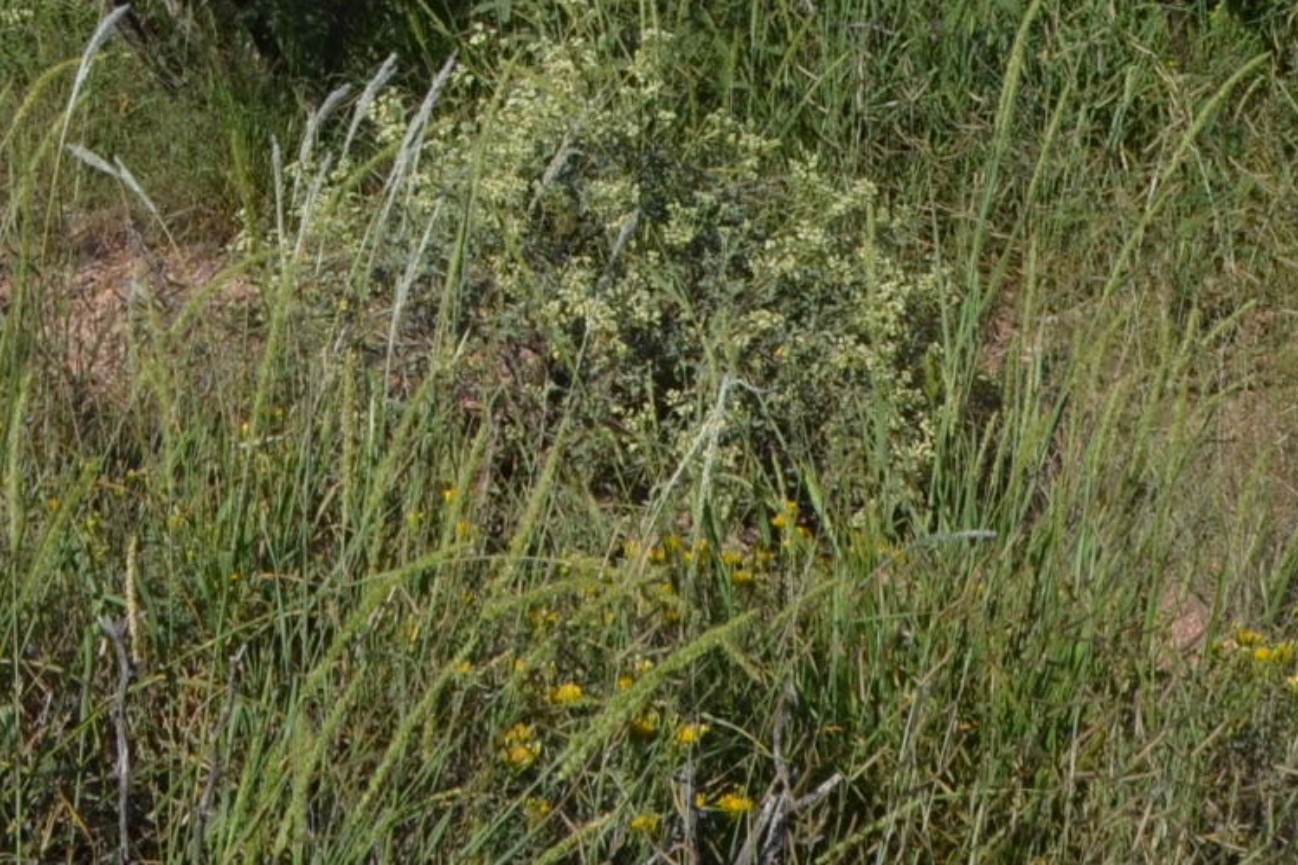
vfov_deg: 11.9
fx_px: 3894
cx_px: -524
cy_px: -557
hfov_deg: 17.4
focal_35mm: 108
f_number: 8
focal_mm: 18
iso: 100
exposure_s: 1/250
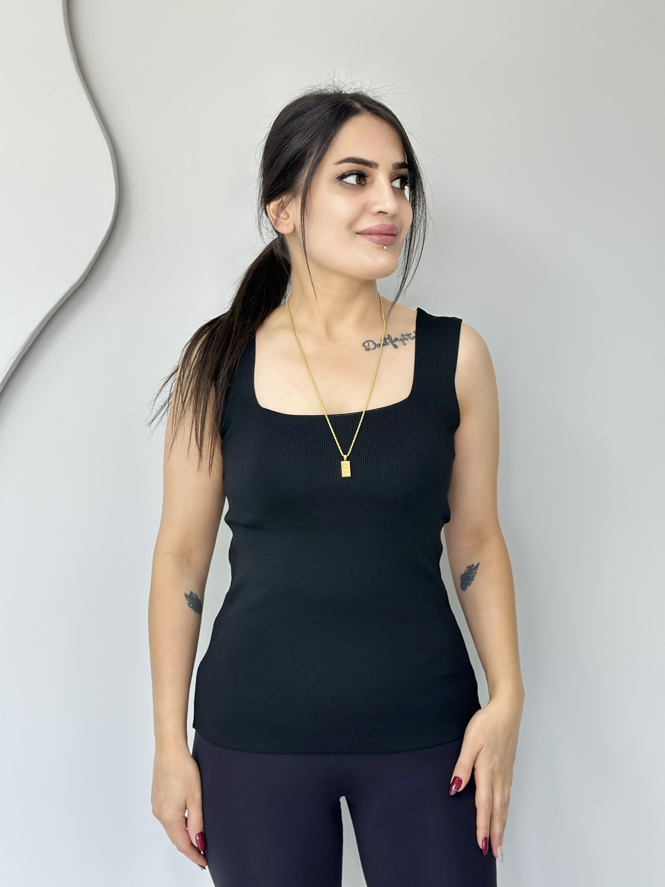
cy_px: 444
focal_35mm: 48
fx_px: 1229
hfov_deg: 30.3
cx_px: 332
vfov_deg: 39.7
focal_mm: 6.86
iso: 125
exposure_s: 1/100
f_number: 1.78
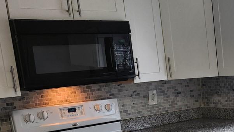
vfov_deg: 17.7
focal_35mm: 67
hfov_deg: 28.6
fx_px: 416
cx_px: 256
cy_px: 125
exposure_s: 1/120
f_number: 1.8
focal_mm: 5.4
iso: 80
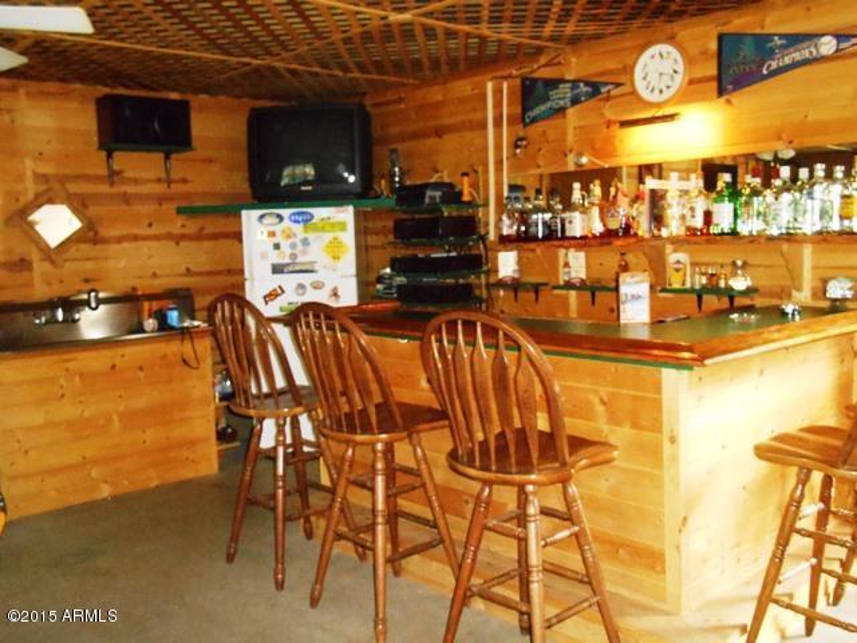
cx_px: 428
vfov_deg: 40.7
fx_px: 867
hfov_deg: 52.6
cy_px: 322
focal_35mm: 35
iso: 1100
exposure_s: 1/30
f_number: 3.7
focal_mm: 6.3
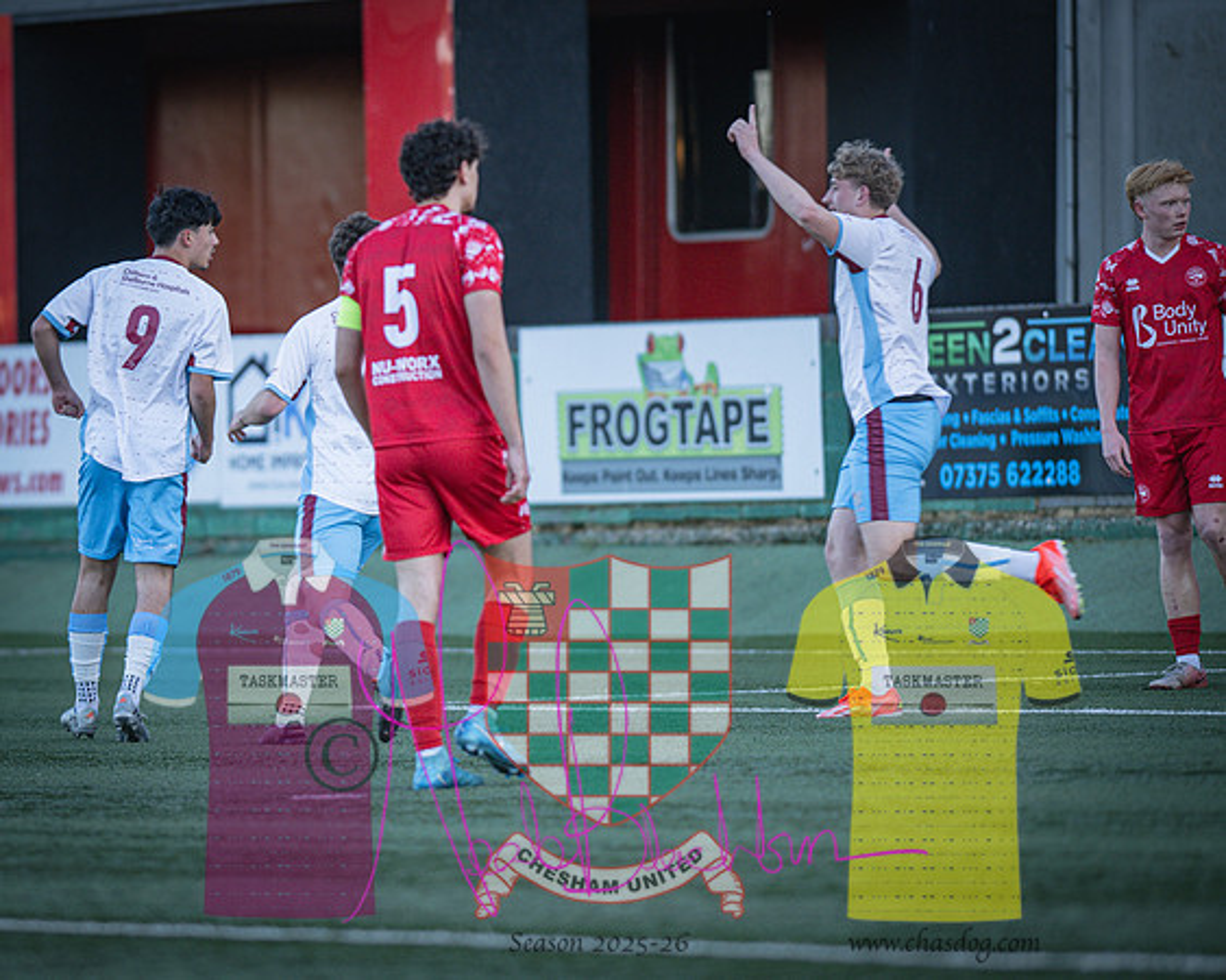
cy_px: 538
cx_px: 301
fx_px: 15408
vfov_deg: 3.6
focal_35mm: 425
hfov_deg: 4.6
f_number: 2.8
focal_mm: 300
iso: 400
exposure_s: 1/400
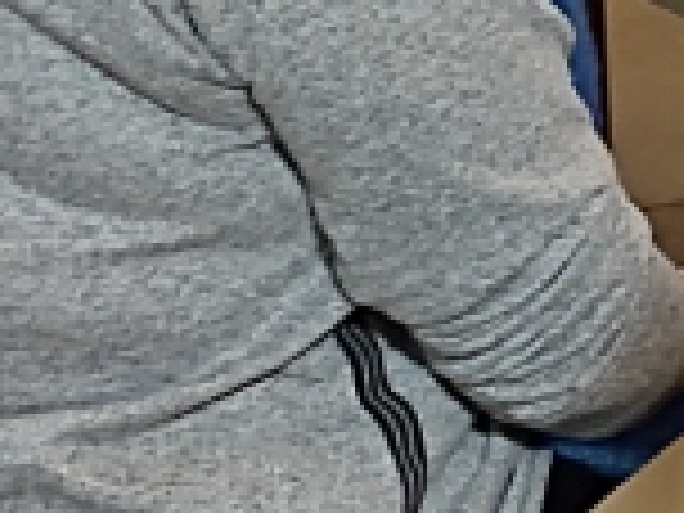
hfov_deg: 10.7
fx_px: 3320
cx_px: 1418
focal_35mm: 168
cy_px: -666
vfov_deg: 8.2
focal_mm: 6.04
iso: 1088
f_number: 1.9
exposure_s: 1/20
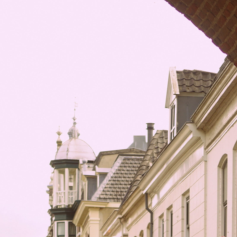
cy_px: 379
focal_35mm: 163
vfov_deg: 10.3
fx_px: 1263
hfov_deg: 10.7
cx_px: 208
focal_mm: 35
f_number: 2.8
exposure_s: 1/500
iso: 100
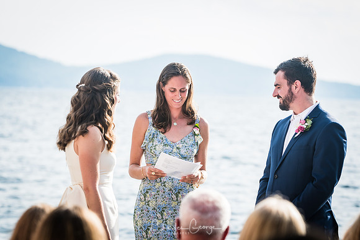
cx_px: 180
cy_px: 120
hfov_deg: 11.0
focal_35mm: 188
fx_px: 1875
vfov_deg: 7.3
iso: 200
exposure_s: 1/640
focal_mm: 125
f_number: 4
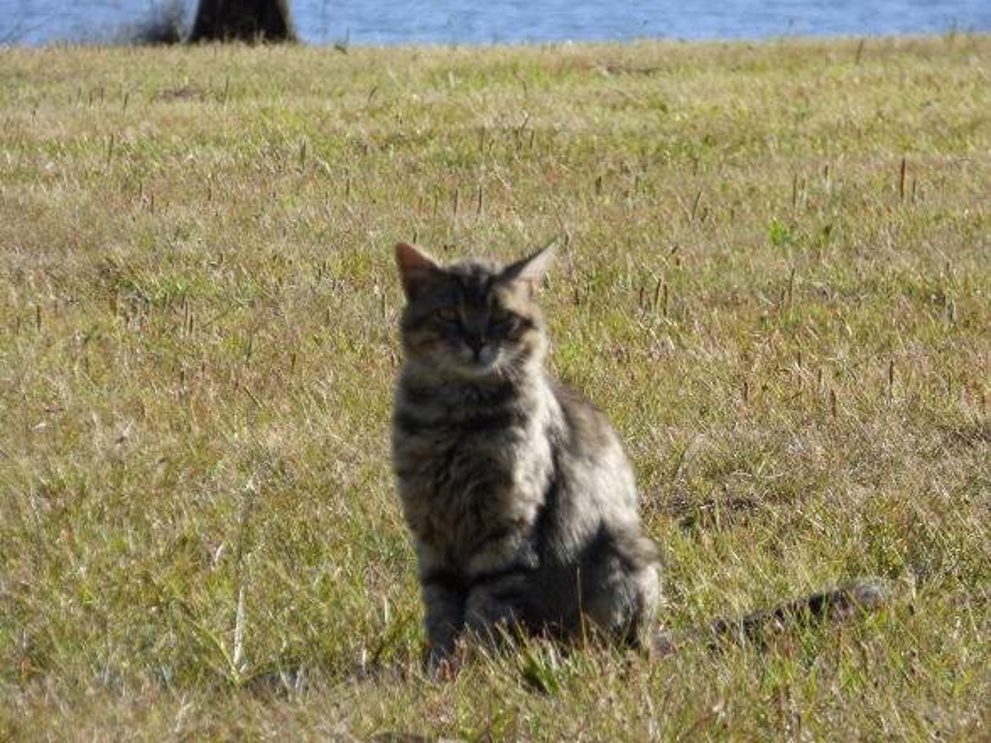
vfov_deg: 2.4
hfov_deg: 3.3
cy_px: 372
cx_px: 496
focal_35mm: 607
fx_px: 17374
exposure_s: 1/320
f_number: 5.6
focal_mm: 98.78
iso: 100
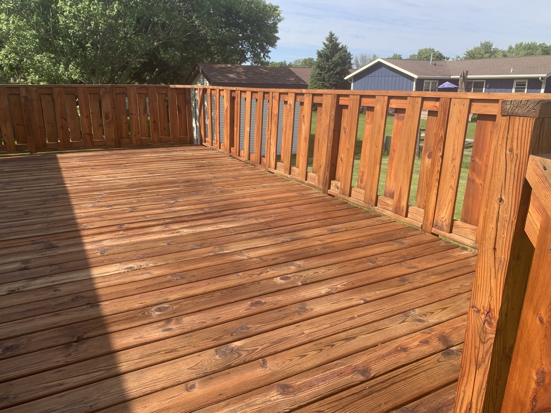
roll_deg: -0.5
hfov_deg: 67.3
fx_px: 414
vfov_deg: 53.1
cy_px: 206
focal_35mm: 26
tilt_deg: -15.1
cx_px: 276
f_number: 1.8
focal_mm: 4.25
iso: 25
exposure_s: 1/1176
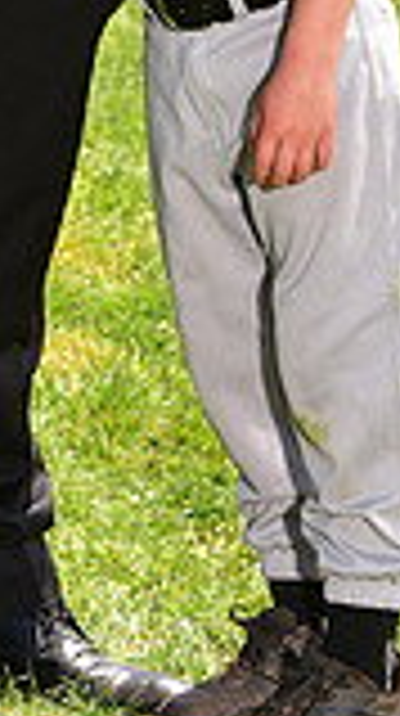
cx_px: 128
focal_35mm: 306
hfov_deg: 4.0
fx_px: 5791
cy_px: -437
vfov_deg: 6.9
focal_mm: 80
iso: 80
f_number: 5.6
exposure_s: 1/200
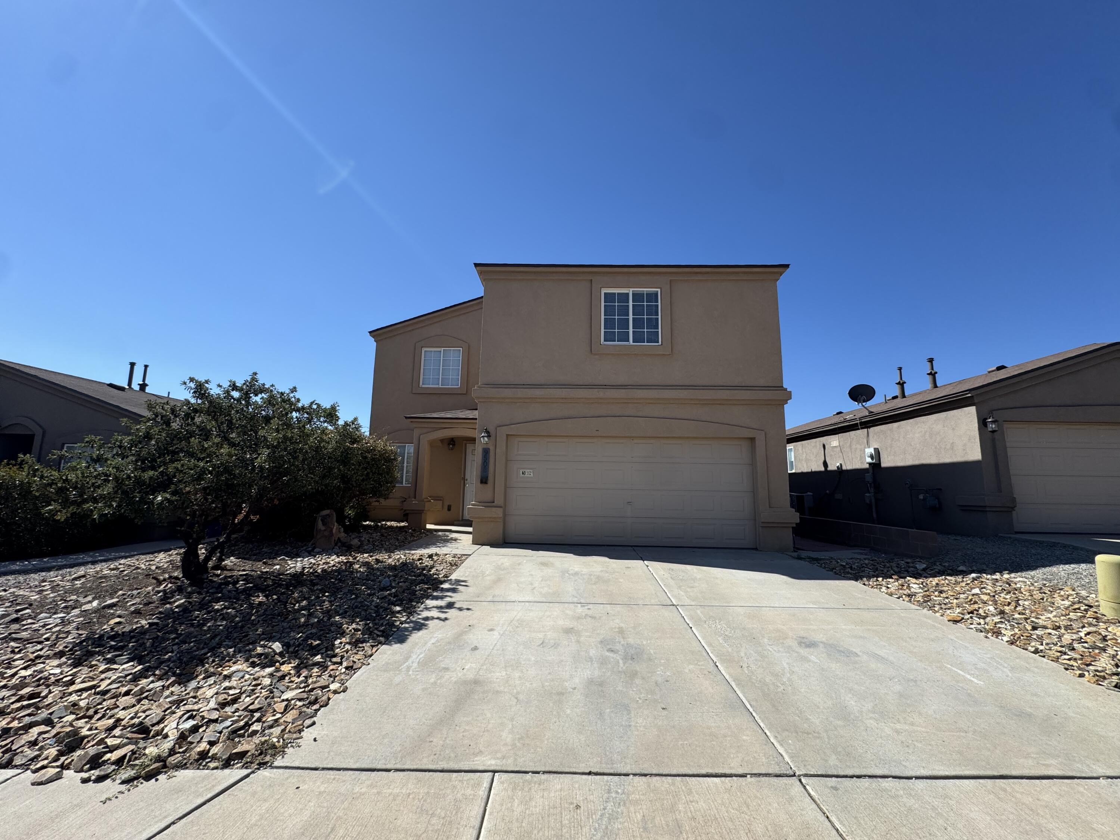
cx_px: 560
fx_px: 453
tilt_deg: +6.6
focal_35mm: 14
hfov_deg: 102.1
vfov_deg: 85.7
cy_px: 420
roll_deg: -1.9
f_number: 2.2
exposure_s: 1/1672
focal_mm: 2.22
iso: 50
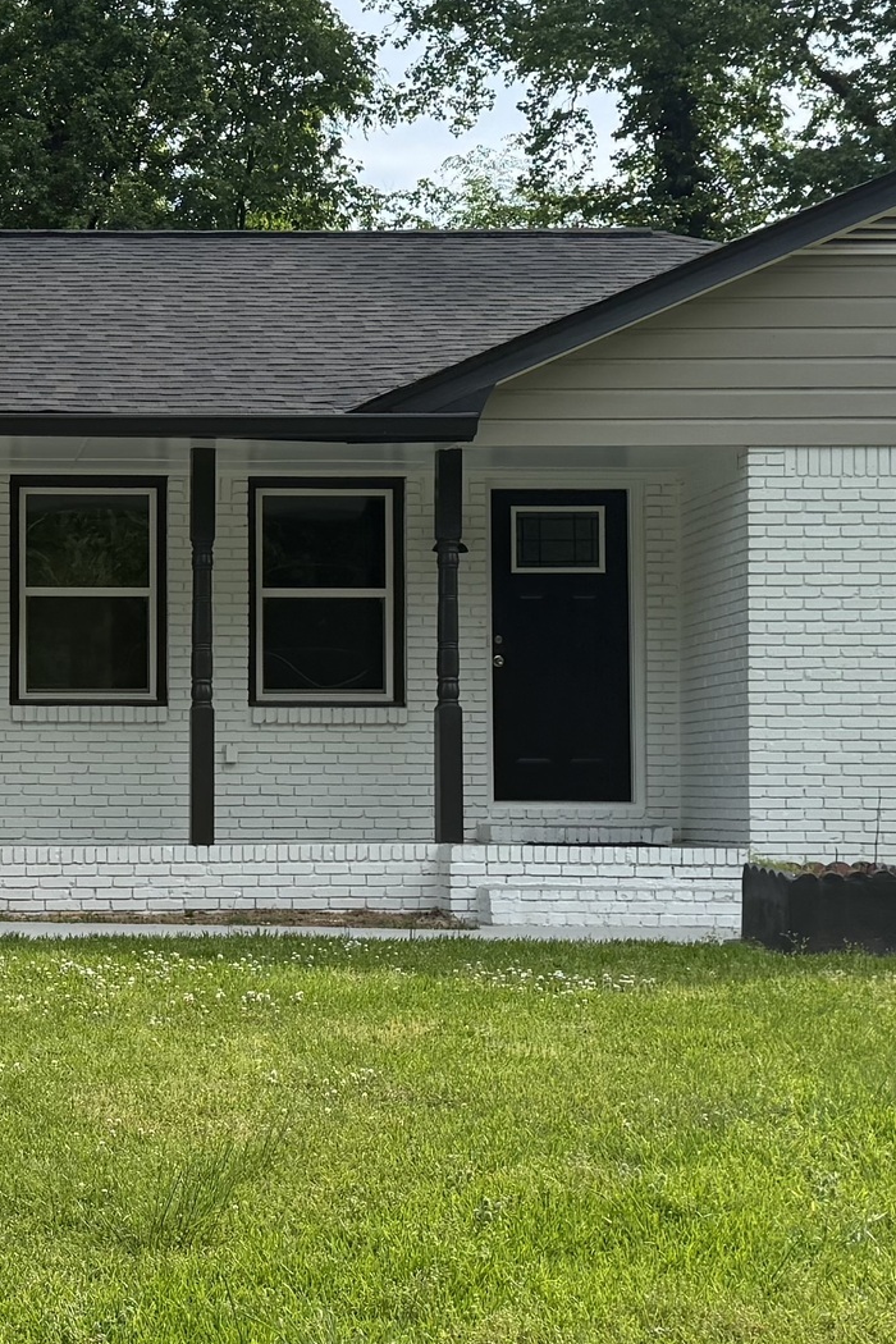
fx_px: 2725
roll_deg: +0.0
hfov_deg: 18.3
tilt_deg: +3.4
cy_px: 663
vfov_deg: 27.7
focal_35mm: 73
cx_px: 36
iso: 100
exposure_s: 1/3145
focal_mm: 6.76
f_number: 1.78
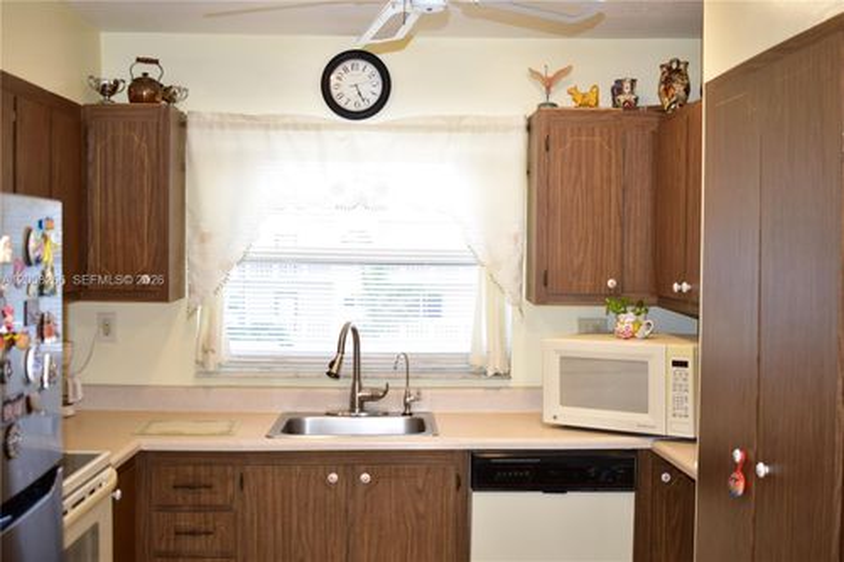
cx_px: 422
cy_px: 281
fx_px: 984
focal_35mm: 42
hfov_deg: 46.4
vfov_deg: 31.9
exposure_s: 1/60
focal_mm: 28
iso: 500
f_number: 4.2
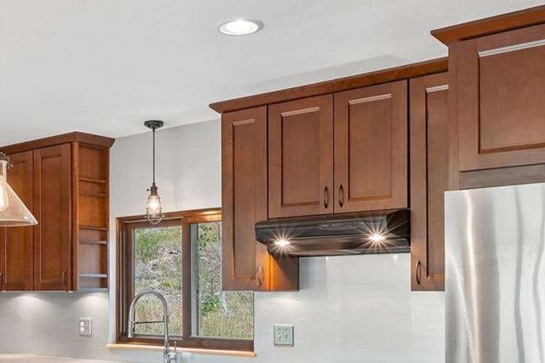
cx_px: 151
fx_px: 714
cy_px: 288
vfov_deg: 27.9
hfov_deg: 40.8
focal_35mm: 47
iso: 500
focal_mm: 13
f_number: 8
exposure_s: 1/8
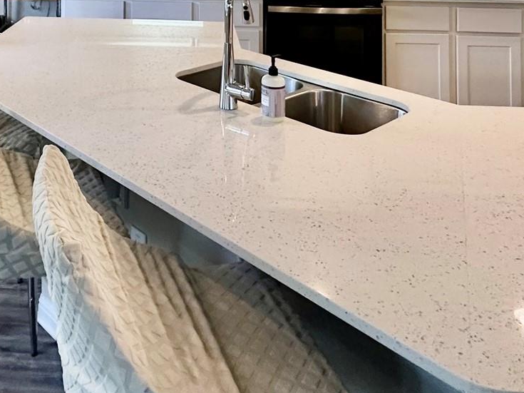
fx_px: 590
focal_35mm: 39
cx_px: 141
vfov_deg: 29.6
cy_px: -118
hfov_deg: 46.4
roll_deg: -0.2
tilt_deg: +1.3
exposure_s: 1/120
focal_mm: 2.22
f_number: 2.2
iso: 250
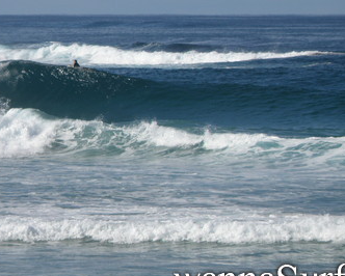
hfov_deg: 3.5
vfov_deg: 2.8
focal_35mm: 557
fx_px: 5691
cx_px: 70
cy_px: 89
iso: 64
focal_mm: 61.23
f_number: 5.6
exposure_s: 1/640
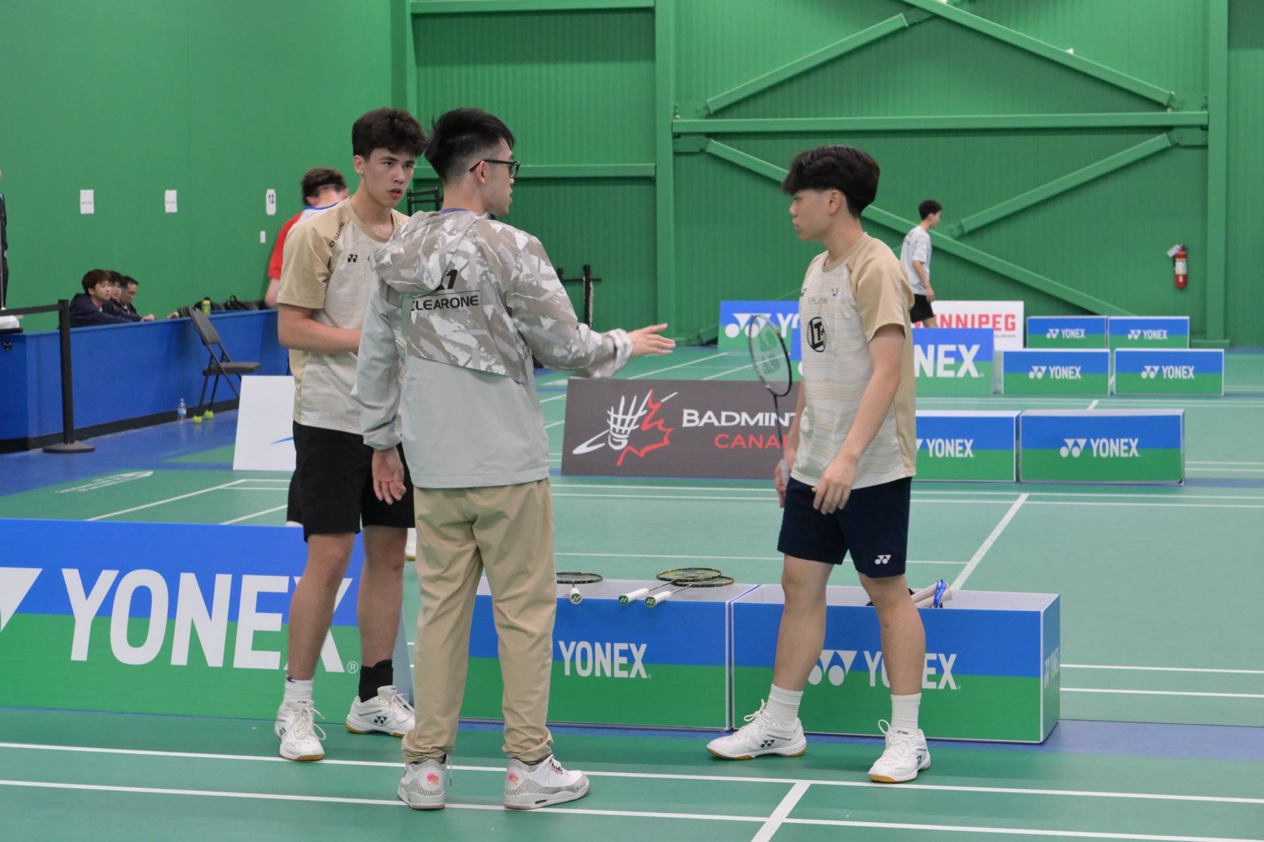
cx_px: 632
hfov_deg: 29.3
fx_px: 2422
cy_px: 421
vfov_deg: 19.7
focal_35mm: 69
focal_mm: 46
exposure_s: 1/80
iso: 2200
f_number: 6.7
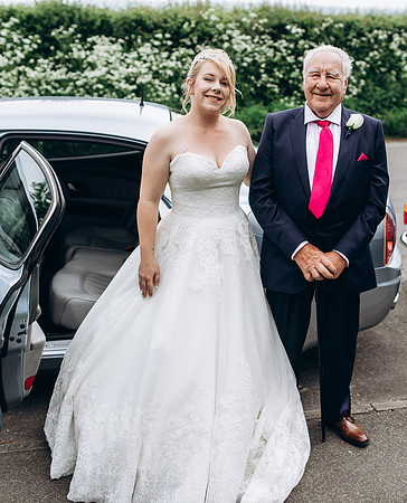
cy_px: 252
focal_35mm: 49
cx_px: 280
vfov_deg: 37.8
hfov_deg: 30.7
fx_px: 734
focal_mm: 35
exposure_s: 1/500
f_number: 2.5
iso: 100
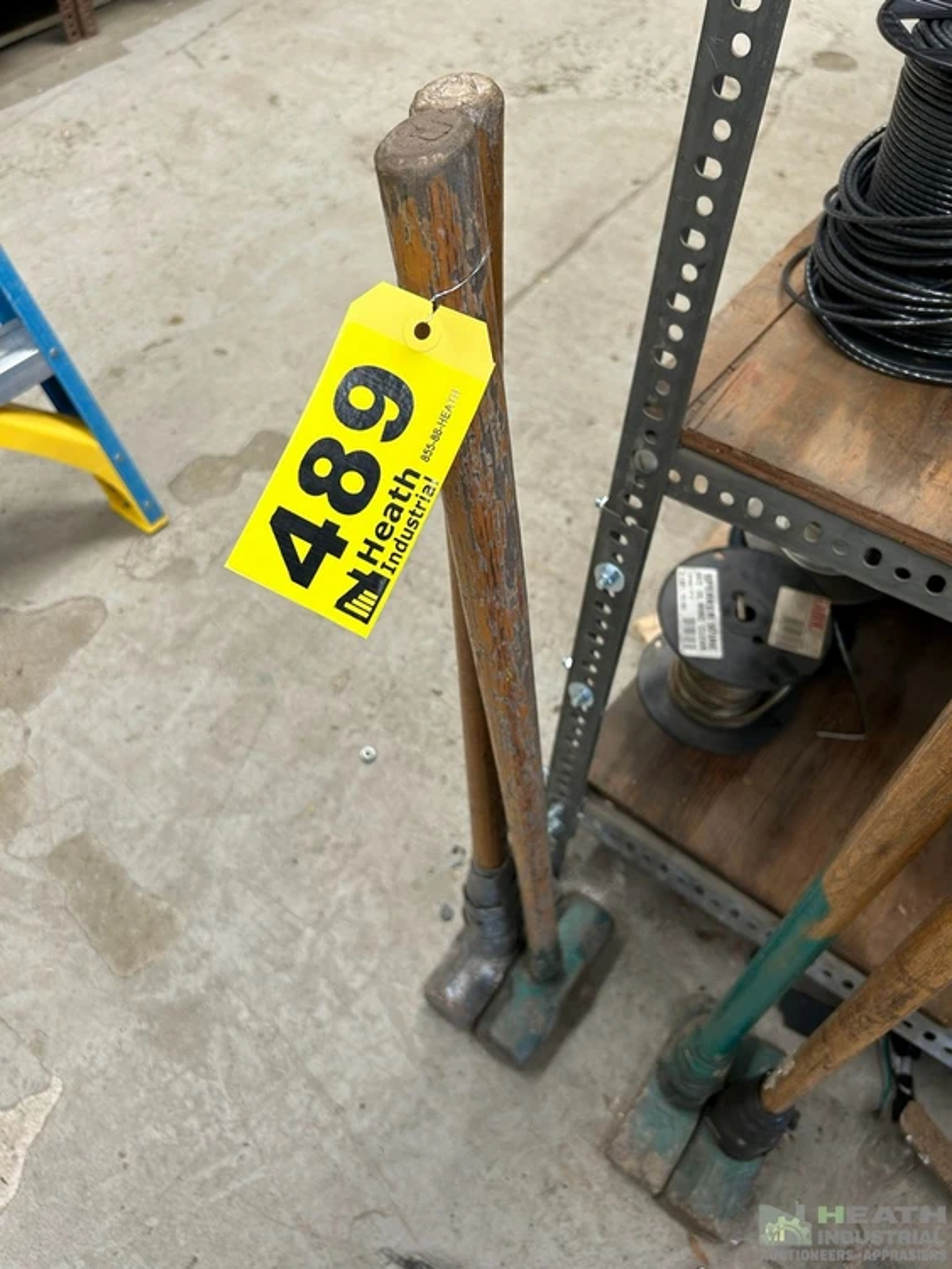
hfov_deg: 53.1
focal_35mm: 26
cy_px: 634
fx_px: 953
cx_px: 476
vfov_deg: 67.3
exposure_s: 1/60
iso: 64
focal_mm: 5.7
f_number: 1.5
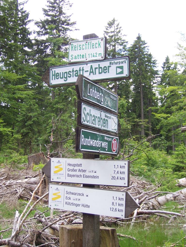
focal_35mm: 45
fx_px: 322
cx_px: 93
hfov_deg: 32.2
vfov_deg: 42.1
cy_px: 124
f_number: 3.2
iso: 80
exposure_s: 1/250
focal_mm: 7.7
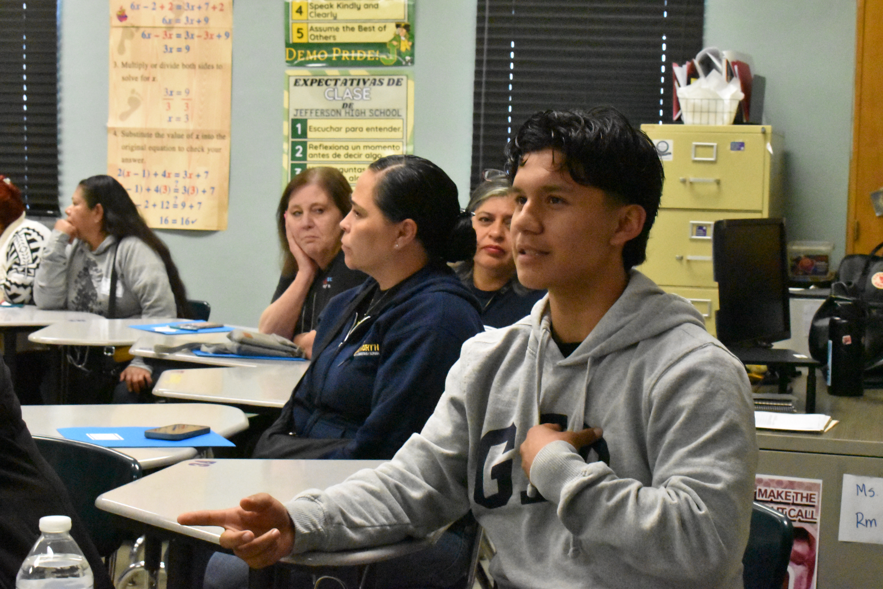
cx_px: 442
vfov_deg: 18.9
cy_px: 294
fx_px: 1766
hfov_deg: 28.1
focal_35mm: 72
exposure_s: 1/80
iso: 18000
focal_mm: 48
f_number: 13
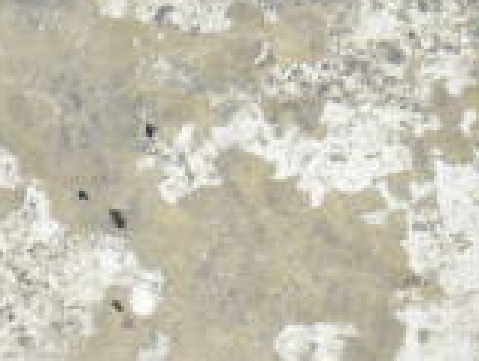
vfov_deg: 4.8
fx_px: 4239
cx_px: -252
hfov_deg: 6.4
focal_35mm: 306
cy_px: -250
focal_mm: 55
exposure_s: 1/100
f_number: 5.6
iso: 8000
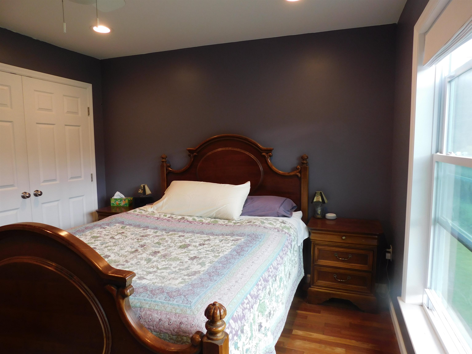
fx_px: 314
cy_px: 177
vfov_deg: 58.9
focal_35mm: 23
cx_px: 236
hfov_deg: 73.9
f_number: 3
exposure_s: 1/40
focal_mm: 4
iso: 125
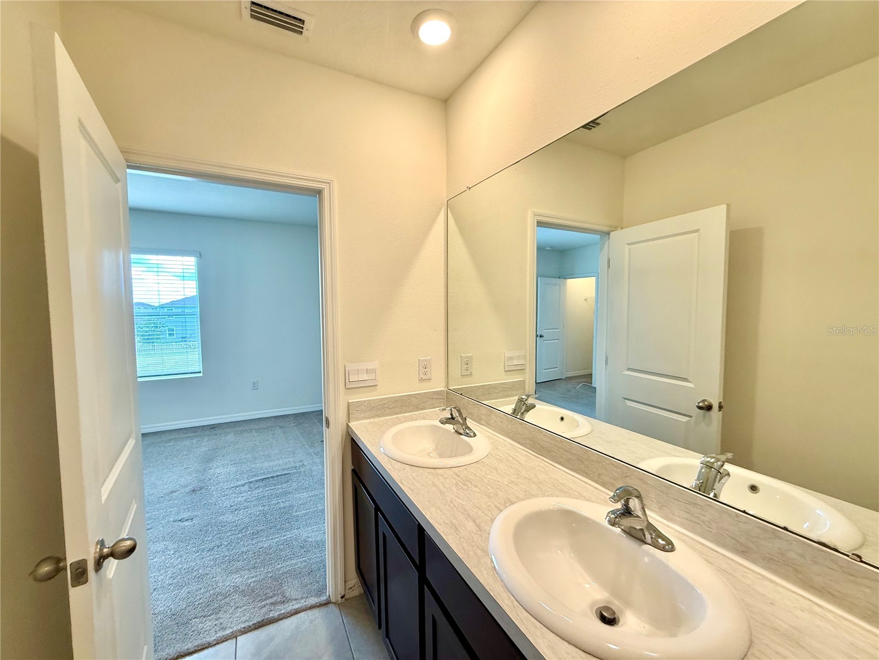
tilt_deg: +1.0
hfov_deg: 102.1
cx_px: 440
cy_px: 330
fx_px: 356
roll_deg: +1.7
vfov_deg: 85.7
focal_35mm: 14
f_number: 2.2
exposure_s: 1/120
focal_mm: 2.22
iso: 100
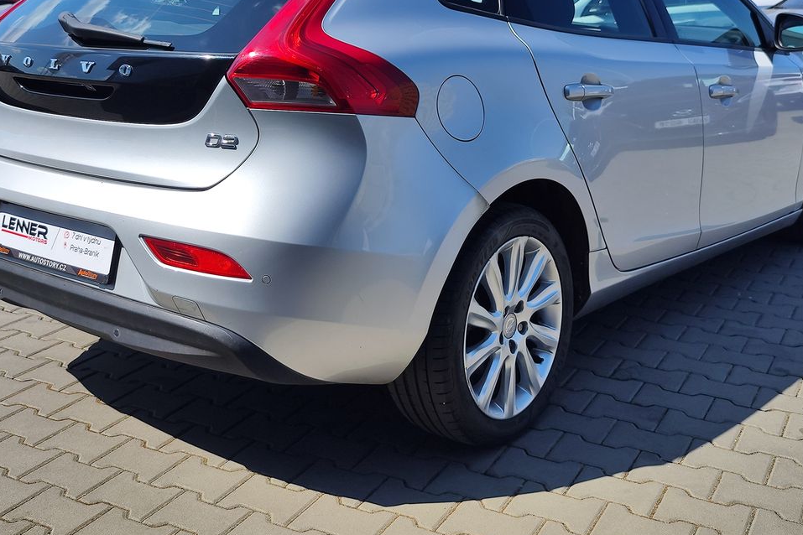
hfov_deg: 61.9
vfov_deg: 42.9
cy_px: 169
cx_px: 393
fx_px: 669
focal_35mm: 30
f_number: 1.69
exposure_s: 1/1380
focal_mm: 7.01
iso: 50
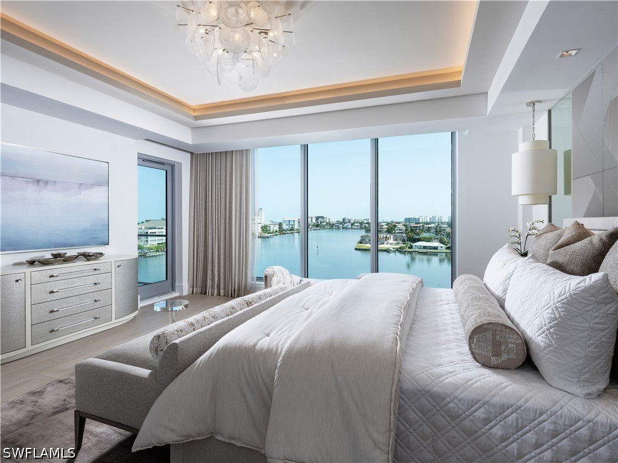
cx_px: 309
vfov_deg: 71.6
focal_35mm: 18
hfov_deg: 87.8
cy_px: 232
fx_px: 321
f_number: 11
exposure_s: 1/125
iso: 400
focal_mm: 22.8
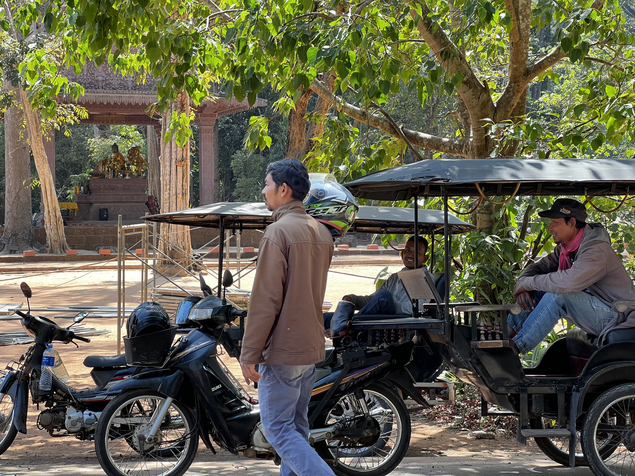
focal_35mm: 77
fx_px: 1412
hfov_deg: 25.3
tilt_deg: -0.3
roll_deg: +1.1
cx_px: 318
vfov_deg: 19.1
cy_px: 238
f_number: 2.8
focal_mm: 9
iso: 32
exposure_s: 1/99
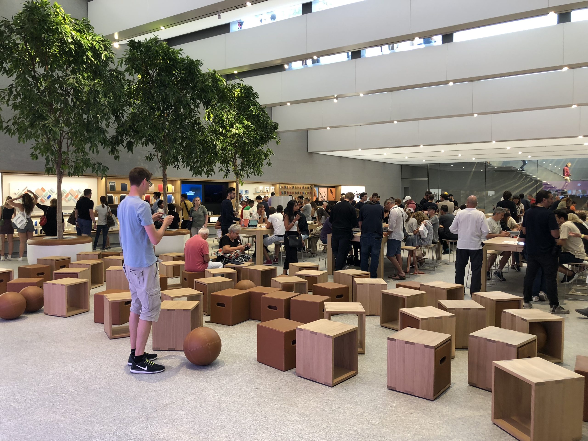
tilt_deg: -0.7
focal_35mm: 28
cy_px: 220
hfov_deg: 63.4
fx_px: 476
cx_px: 294
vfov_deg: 49.7
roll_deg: +1.9
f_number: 1.8
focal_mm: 3.99
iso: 25
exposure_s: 1/33
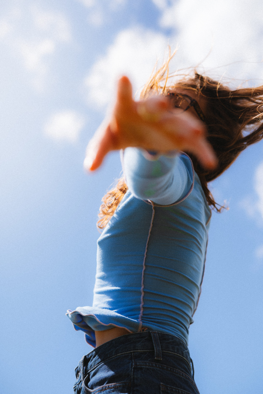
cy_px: 197
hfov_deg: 27.0
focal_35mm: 50
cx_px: 132
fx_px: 548
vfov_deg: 39.6
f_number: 3.2
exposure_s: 1/2500
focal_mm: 50
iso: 200
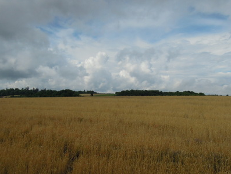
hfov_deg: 61.6
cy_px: 93
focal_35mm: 29
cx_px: 118
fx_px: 194
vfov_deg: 48.2
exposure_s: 1/1250
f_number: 5.6
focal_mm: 4.3
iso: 160
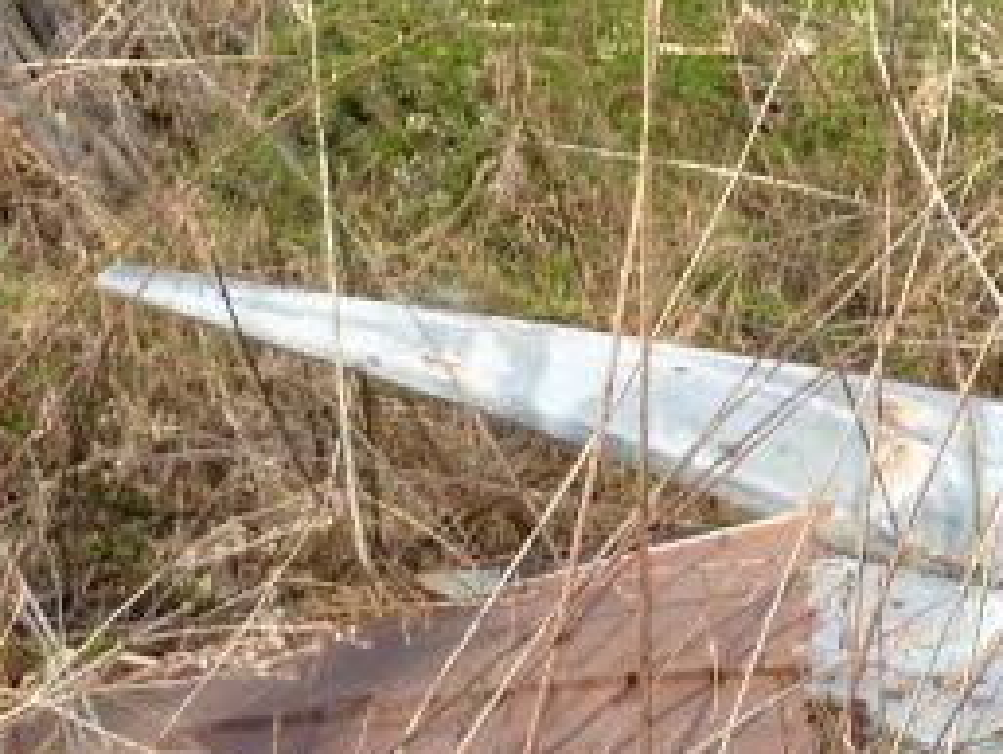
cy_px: -133
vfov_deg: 13.5
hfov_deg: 18.0
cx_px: 960
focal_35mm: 107
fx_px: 3102
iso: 80
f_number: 3.3
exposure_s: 1/100
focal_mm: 4.1
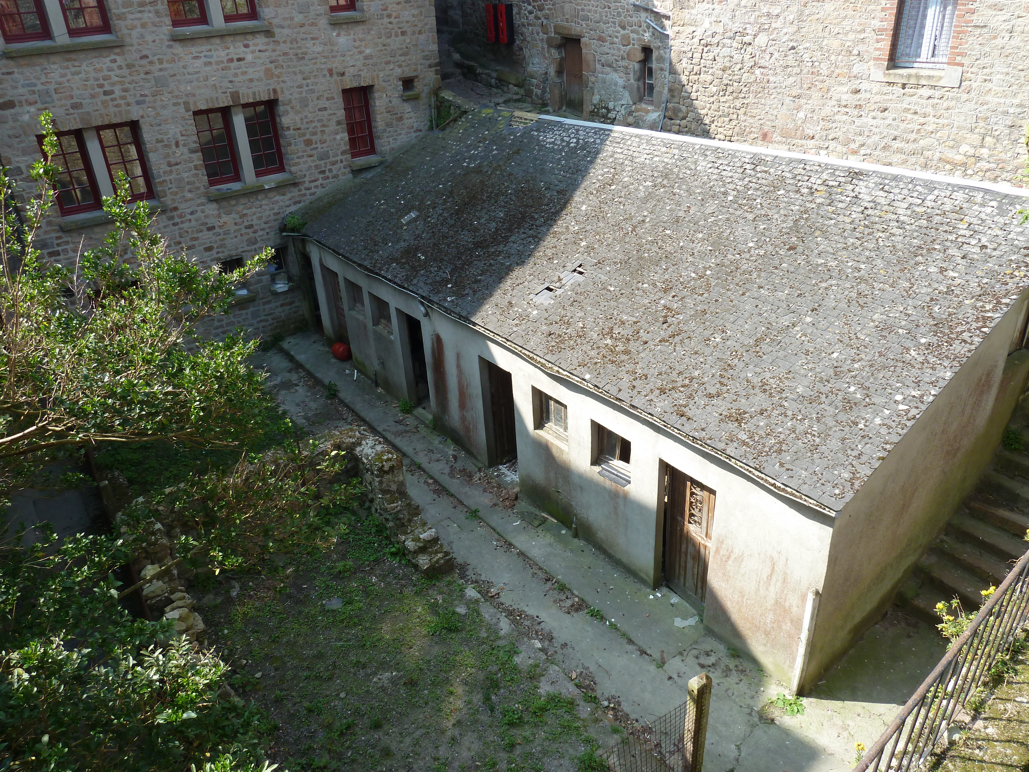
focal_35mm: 25
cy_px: 386
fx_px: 743
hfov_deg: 69.4
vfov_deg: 54.9
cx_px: 514
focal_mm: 4.1
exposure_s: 1/160
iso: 80
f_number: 4
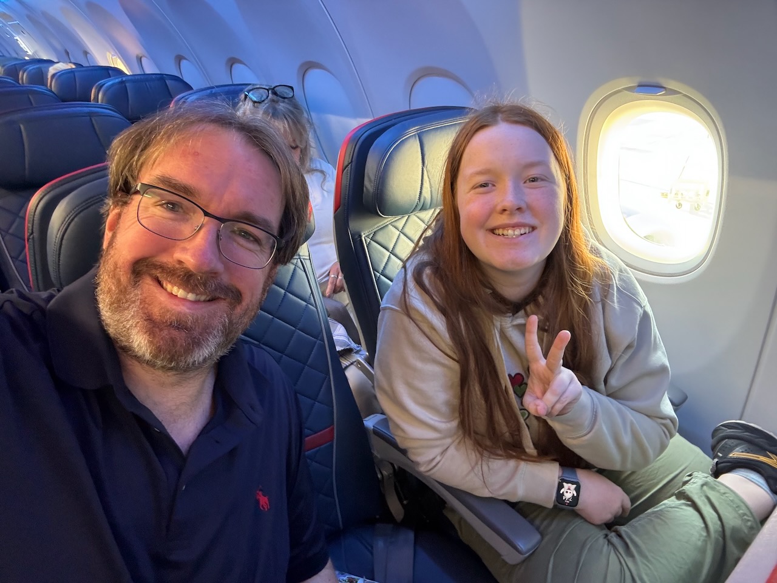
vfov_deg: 58.9
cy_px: 292
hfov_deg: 73.9
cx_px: 388
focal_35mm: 23
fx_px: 516
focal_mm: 2.69
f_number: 1.9
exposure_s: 1/33
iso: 400
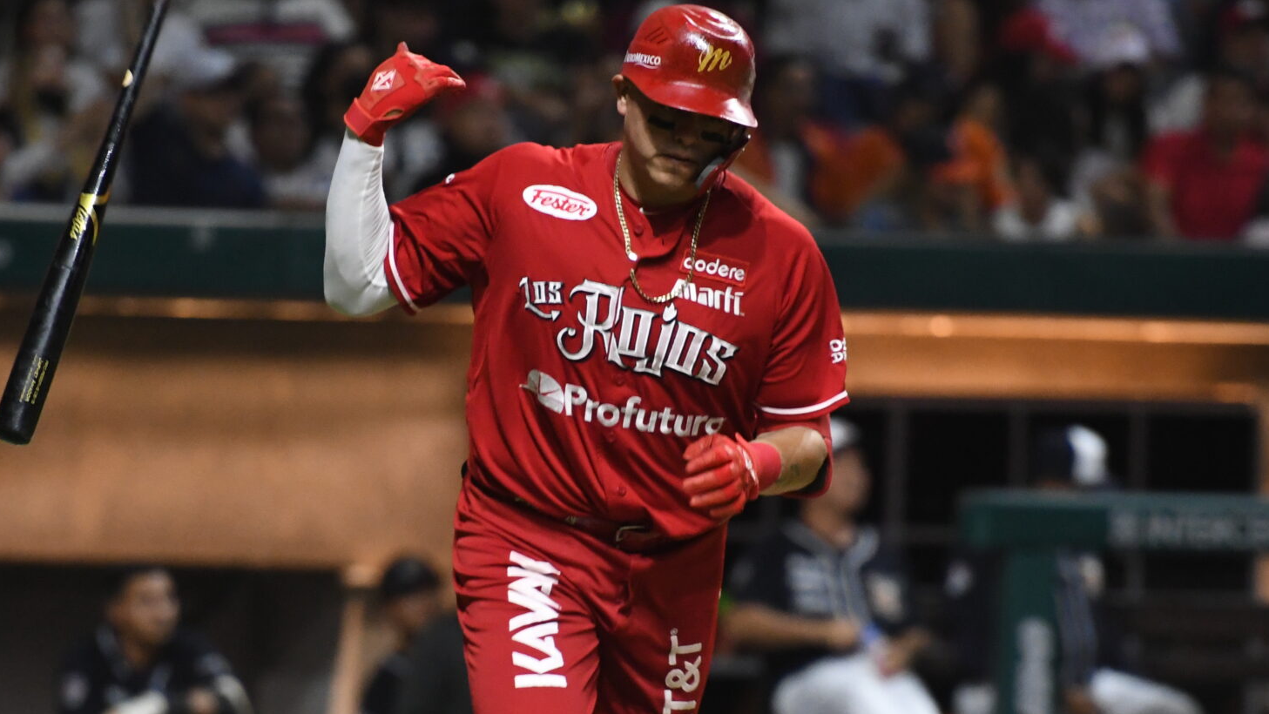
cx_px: 595
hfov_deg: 3.9
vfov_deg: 2.2
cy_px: 645
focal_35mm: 552
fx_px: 18577
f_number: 2.8
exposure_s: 1/640
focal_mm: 200
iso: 2500
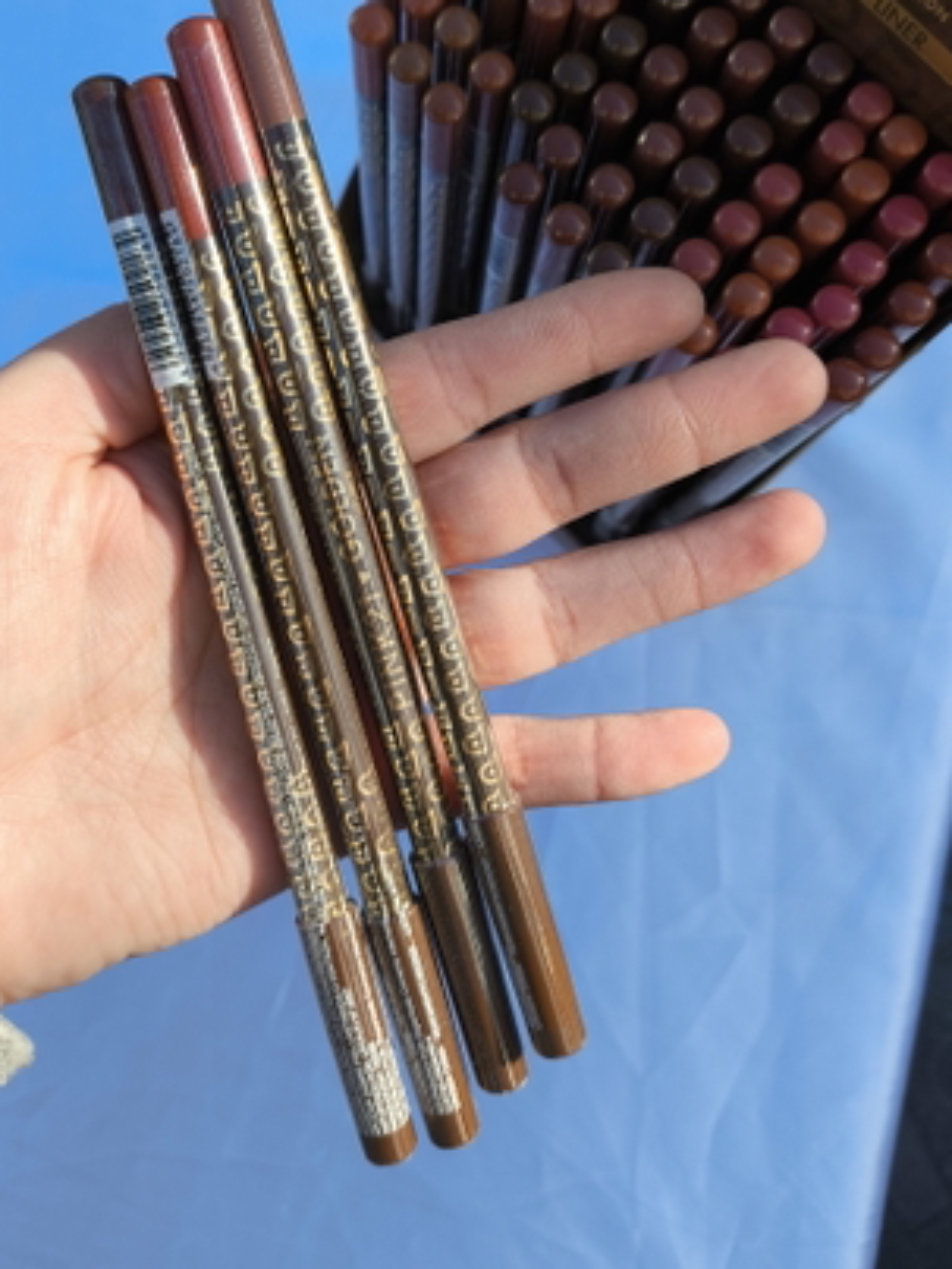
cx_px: 374
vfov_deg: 54.8
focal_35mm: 33
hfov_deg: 42.7
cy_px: 485
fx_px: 1210
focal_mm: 4.71
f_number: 1.7
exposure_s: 1/854
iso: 50
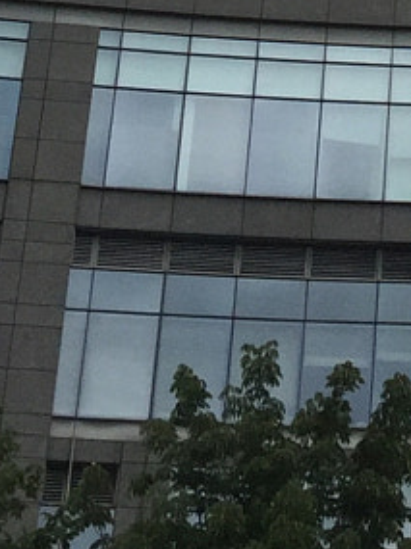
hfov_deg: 8.8
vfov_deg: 10.6
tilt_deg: +36.2
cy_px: -713
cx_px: 671
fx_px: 2586
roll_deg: -0.3
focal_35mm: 163
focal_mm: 4.15
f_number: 2.2
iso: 32
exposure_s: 1/4950
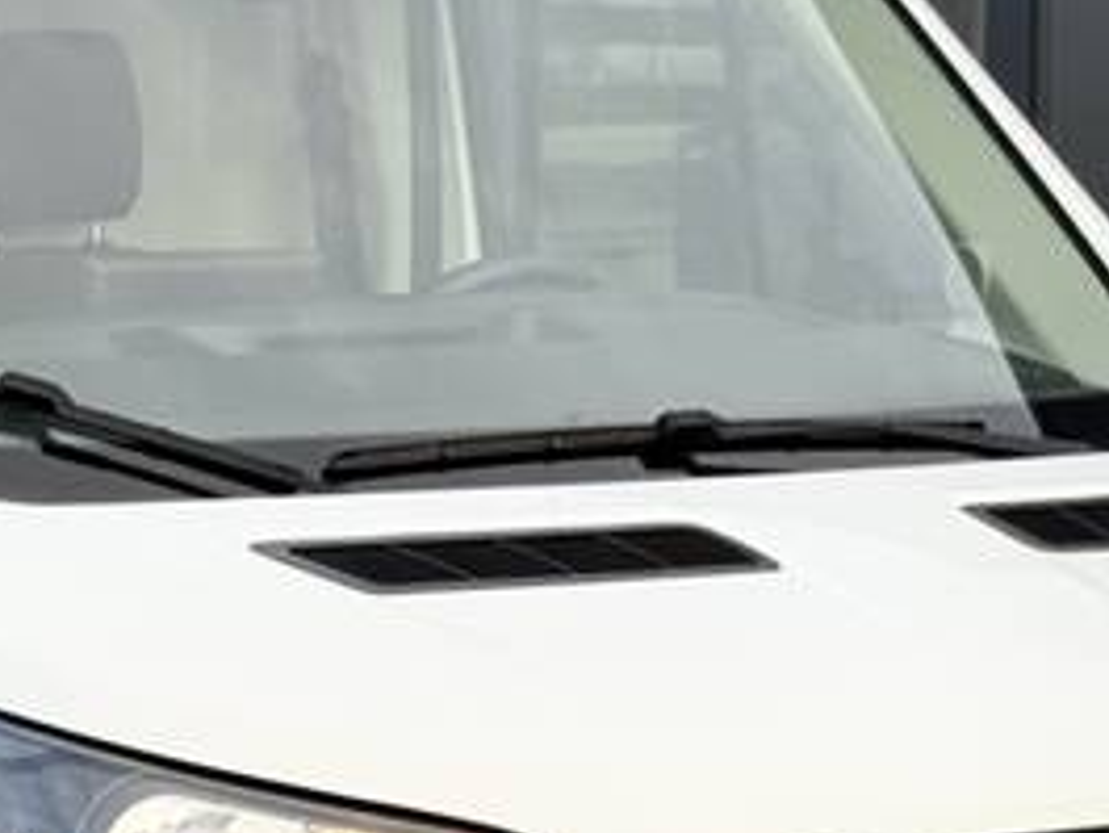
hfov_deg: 9.0
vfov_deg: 6.8
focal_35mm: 217
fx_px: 6955
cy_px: 770
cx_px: -126
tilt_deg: -6.0
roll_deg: +0.9
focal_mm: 6.76
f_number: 1.78
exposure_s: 1/531
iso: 64
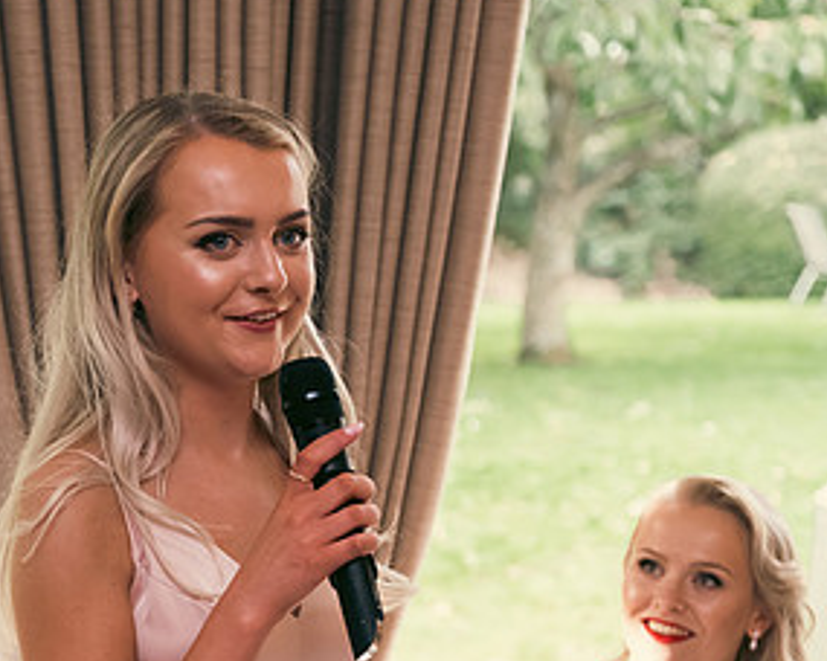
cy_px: 494
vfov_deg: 14.3
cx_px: 276
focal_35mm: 107
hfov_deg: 17.9
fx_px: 2619
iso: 800
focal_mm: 56
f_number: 3.5
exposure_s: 1/160
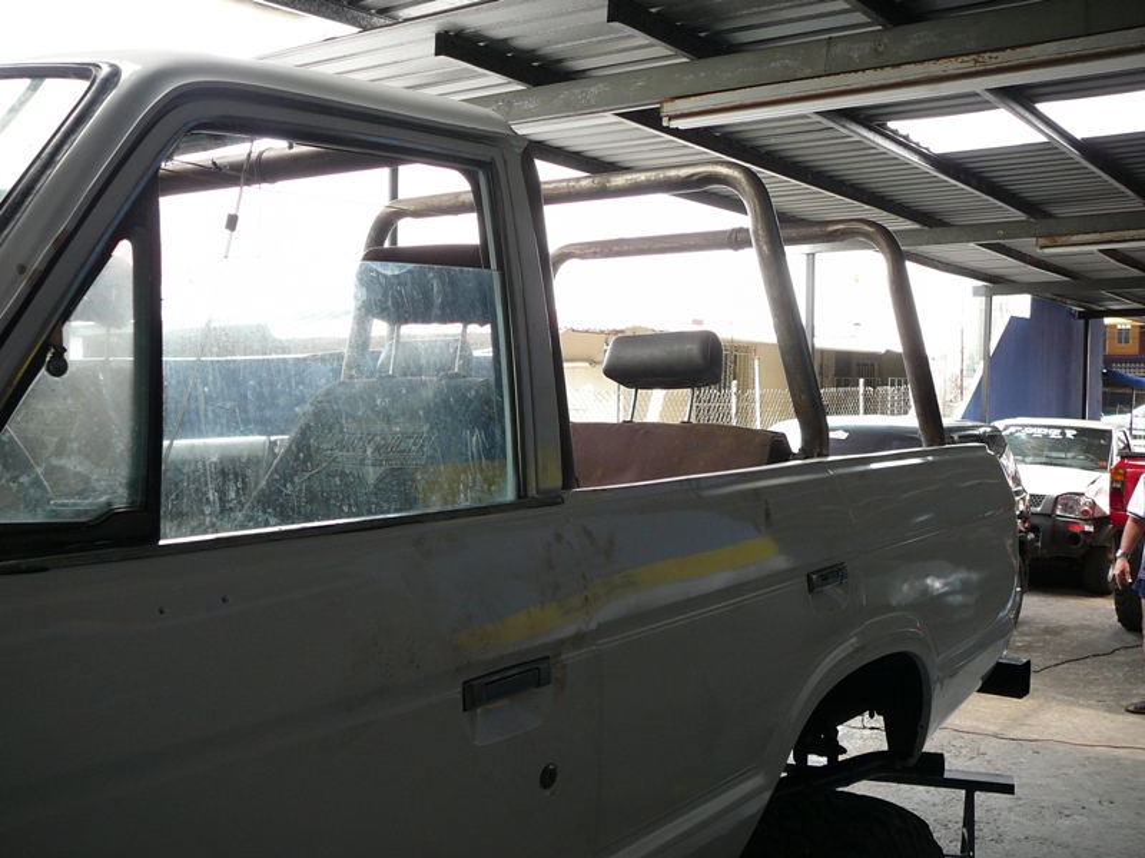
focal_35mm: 35
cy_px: 429
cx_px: 572
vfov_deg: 40.7
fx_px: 1158
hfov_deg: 52.6
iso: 80
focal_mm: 5.2
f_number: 2.8
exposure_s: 1/30
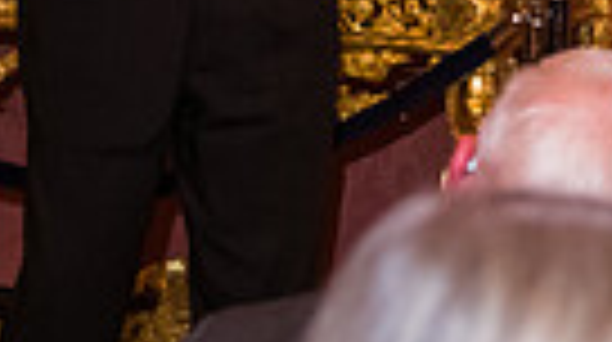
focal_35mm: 179
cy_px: -497
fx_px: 2900
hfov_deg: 11.5
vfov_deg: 6.4
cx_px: 936
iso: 3200
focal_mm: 40
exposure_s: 1/100
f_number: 3.2
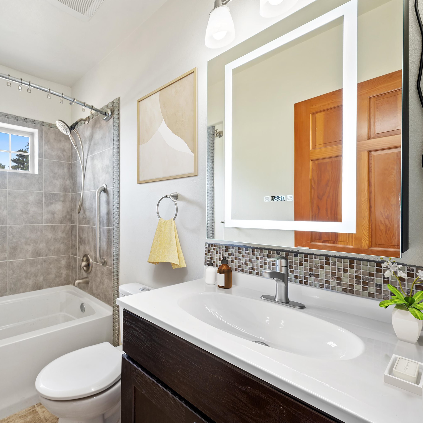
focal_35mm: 18
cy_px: 212
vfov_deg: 80.7
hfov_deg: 77.2
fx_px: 249
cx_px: 129
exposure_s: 1
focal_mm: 14
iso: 100
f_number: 8
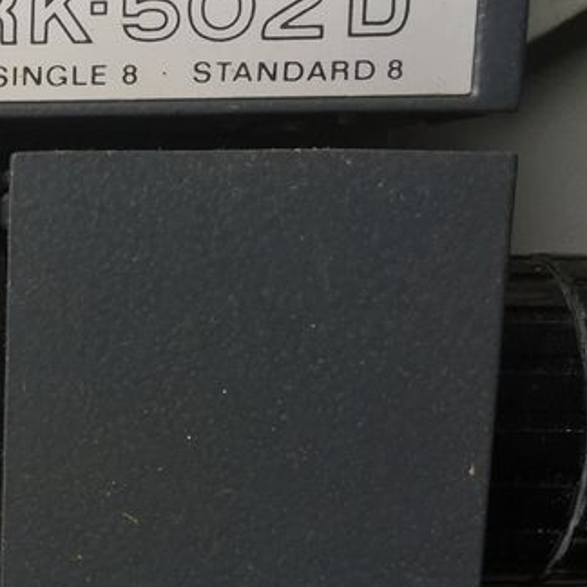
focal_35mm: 79
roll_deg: +3.0
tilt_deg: -12.4
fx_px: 1516
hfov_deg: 19.9
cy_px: 536
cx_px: -199
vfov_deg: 21.4
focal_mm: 4.15
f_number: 2.2
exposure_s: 1/50
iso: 32
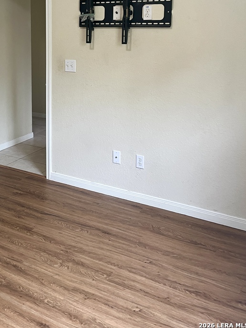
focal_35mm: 41
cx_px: 56
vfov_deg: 43.8
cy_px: 71
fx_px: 388
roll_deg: +0.6
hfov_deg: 34.3
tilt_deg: -7.6
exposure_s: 1/60
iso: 125
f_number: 1.6
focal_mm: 5.1
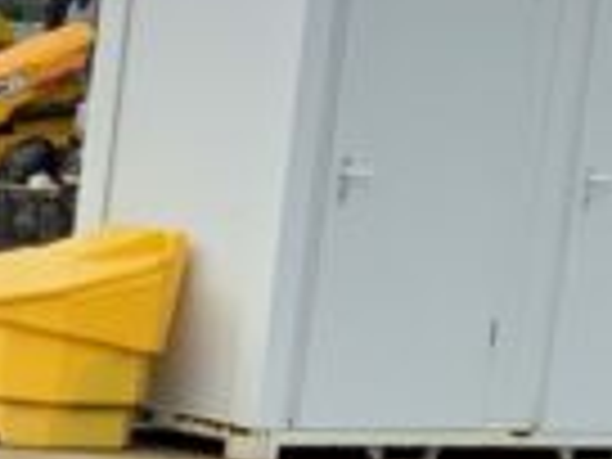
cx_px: -1354
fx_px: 3854
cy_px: 778
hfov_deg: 7.7
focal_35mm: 218
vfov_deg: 6.7
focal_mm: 3
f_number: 1.8
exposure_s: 1/551
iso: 16
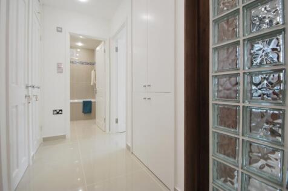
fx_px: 120
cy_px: 96
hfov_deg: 100.4
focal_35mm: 15
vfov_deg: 77.3
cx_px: 144
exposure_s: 1/40
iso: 200
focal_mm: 10
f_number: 3.5
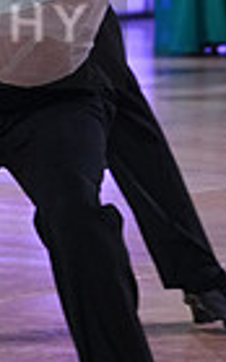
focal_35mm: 554
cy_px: 3
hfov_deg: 2.4
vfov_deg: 3.8
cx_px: -230
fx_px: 5454
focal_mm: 130
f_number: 5.6
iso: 2500
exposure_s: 1/200
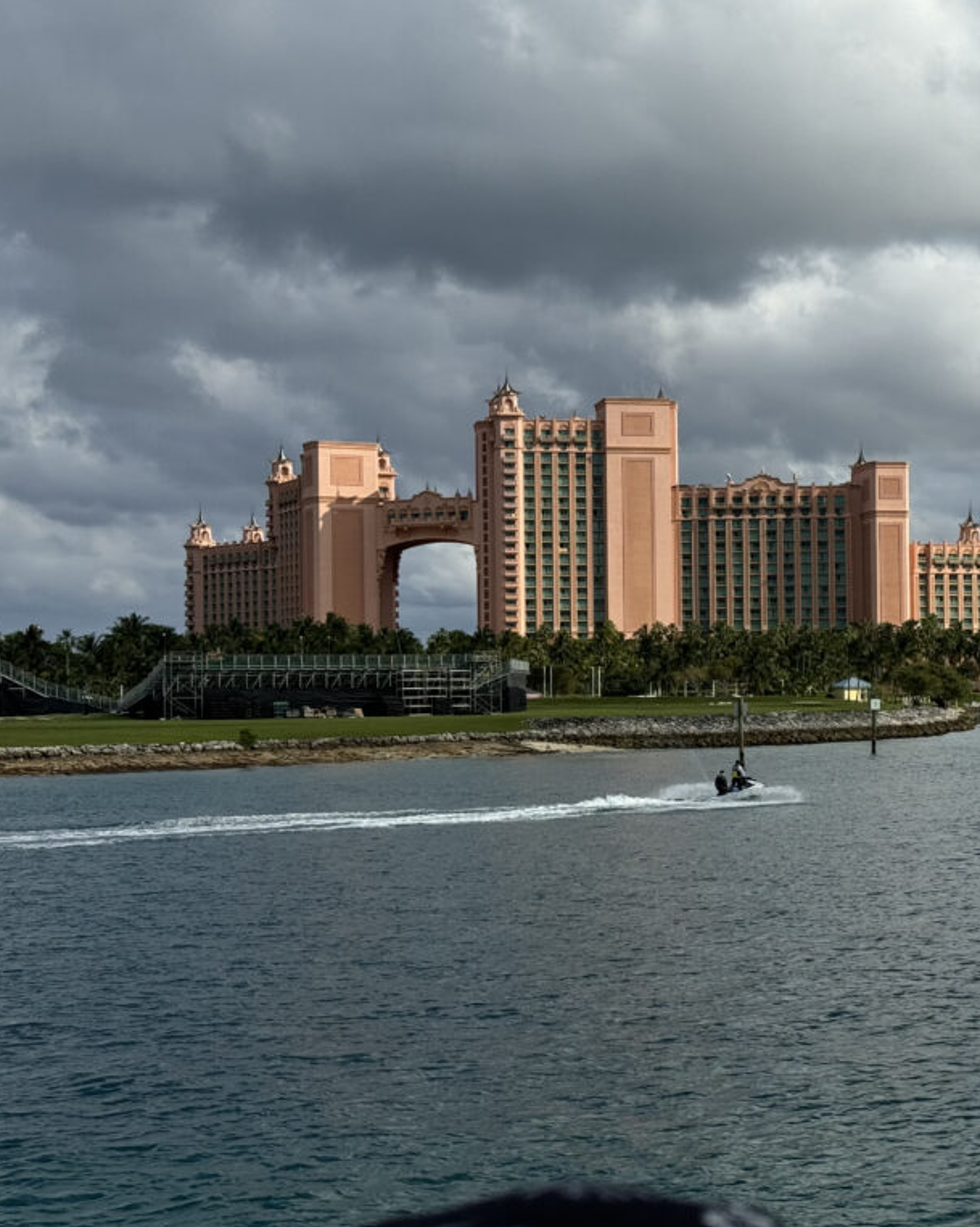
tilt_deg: +1.5
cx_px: 750
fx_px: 2285
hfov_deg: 23.9
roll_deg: +1.2
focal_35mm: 63
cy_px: 615
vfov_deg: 30.0
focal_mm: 6.86
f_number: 1.78
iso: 80
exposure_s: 1/7937
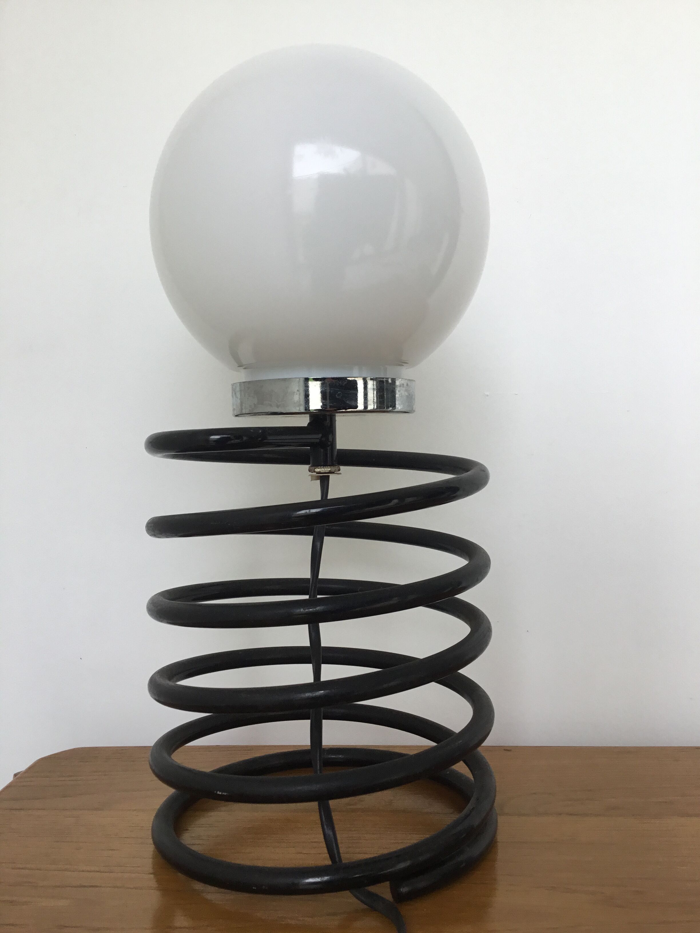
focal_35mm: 31
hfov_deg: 45.4
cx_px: 350
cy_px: 466
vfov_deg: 58.4
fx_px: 836
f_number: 2.4
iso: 32
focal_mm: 3.3
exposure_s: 1/100
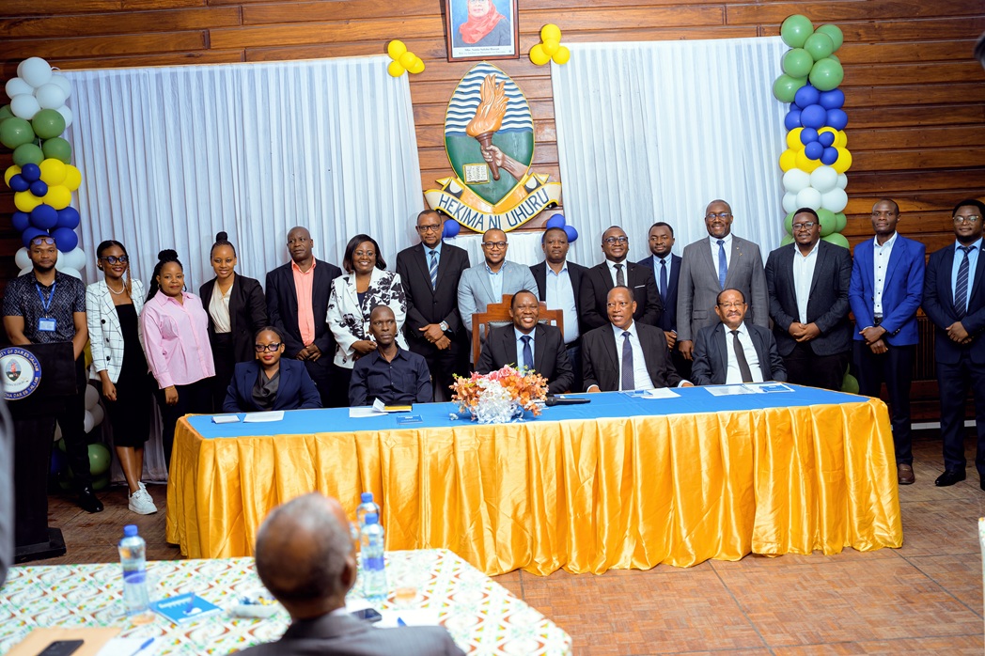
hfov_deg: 54.4
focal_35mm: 35
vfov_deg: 37.8
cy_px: 328
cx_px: 492
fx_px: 957
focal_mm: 35
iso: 160
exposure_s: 1/160
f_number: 2.2
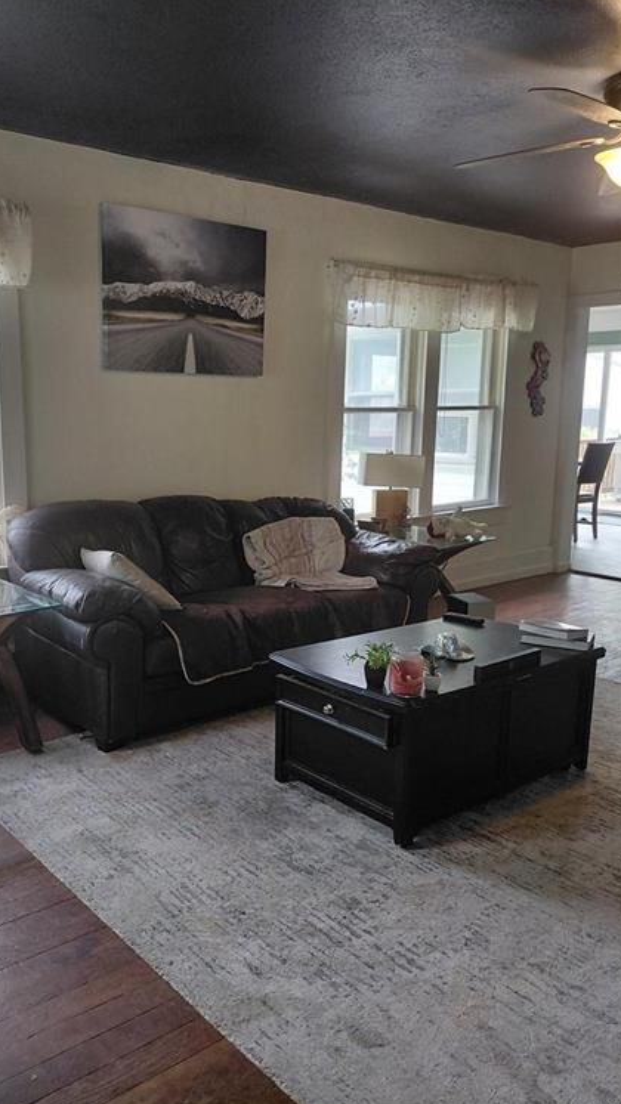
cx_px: 204
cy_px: 556
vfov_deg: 67.9
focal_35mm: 28
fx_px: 820
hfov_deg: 40.9
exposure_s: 1/60
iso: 160
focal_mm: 4.69
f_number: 1.8
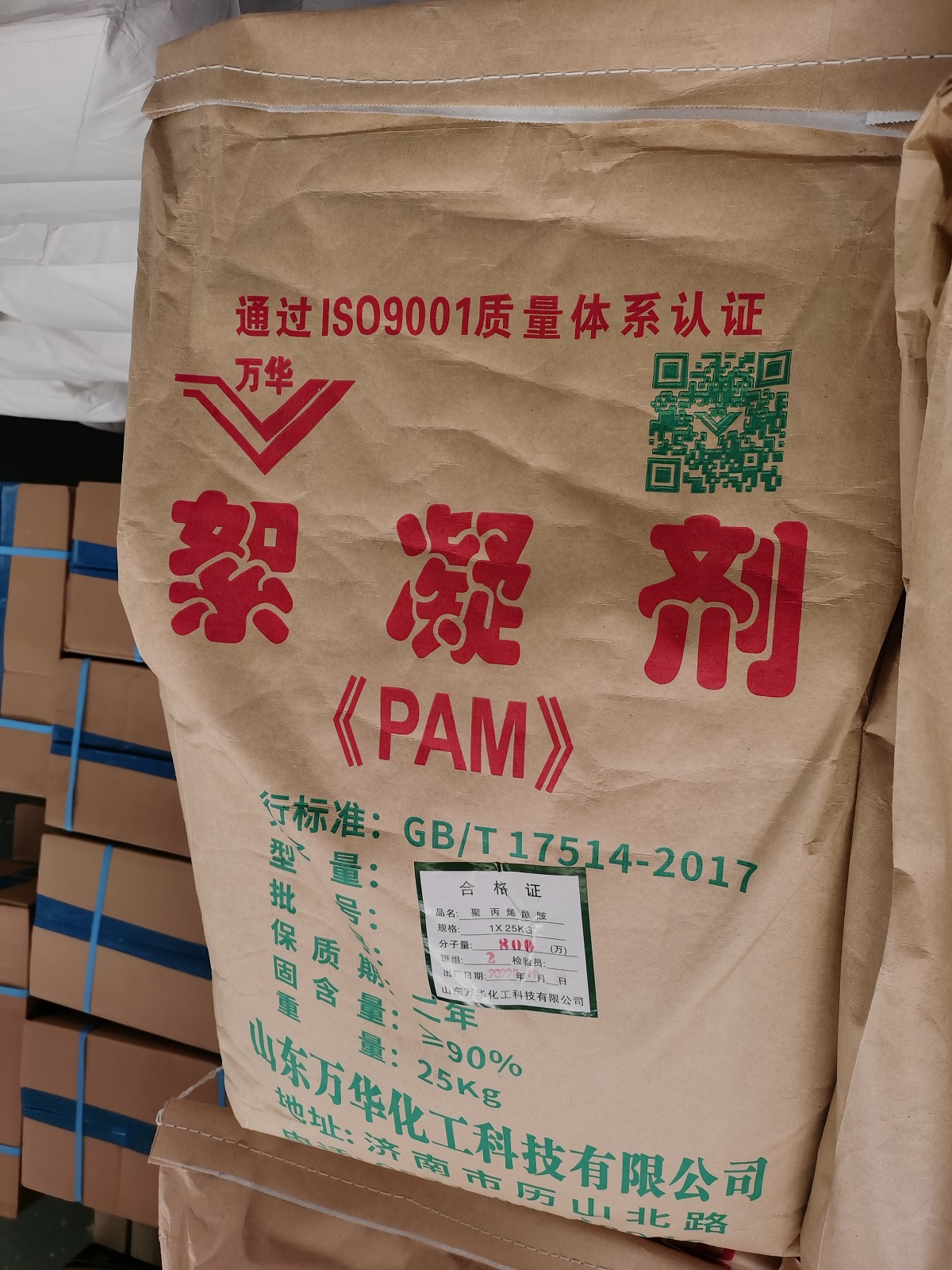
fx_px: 990
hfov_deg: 51.4
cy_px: 635
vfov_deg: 65.3
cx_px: 476
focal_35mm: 27
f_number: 1.8
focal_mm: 5.58
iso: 50
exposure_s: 1/238
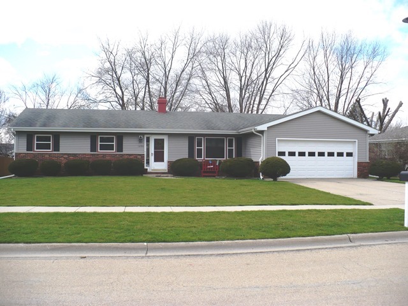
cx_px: 204
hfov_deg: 50.1
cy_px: 153
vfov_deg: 38.7
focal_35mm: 37
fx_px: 436
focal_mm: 6.1
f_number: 2.8
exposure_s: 1/1000
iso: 100
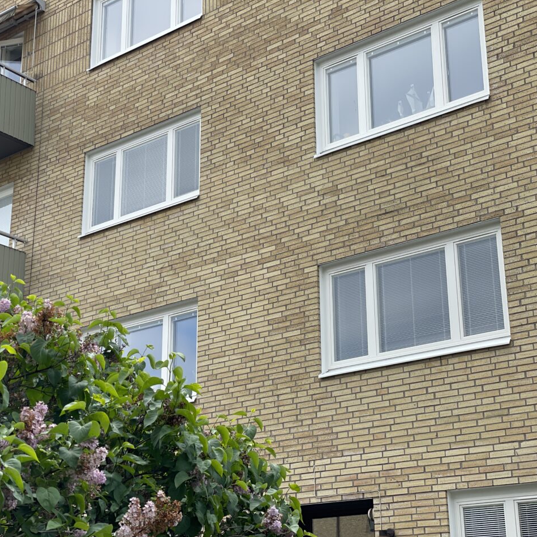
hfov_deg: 27.7
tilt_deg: +20.1
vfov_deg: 27.7
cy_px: 269
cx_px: 222
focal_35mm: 62
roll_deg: -0.2
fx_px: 1088
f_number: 2
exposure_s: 1/666
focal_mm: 6
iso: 25
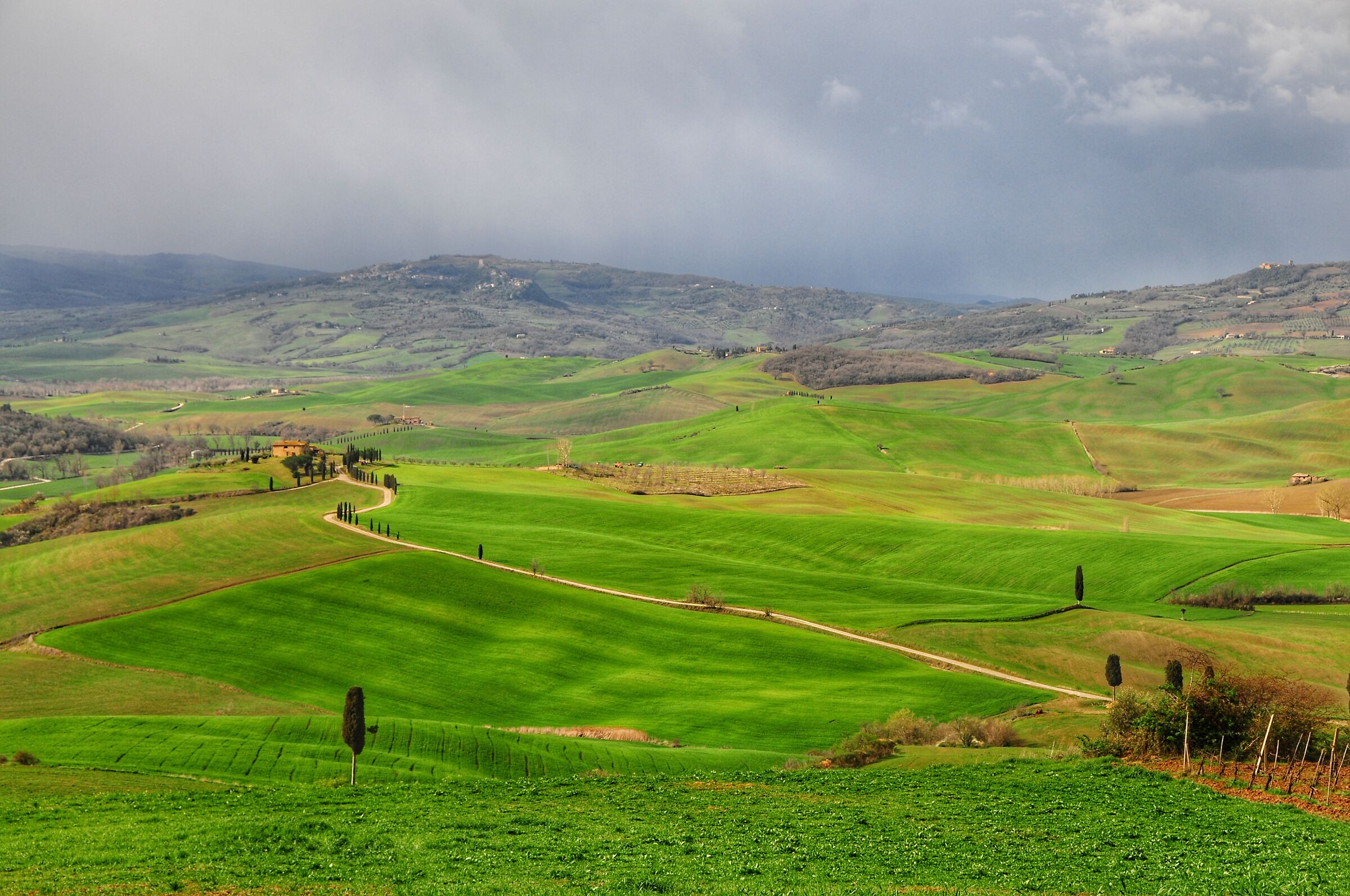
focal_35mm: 69
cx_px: 675
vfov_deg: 19.7
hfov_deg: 29.3
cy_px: 448
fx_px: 2584
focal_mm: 46
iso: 200
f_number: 8
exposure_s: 1/500
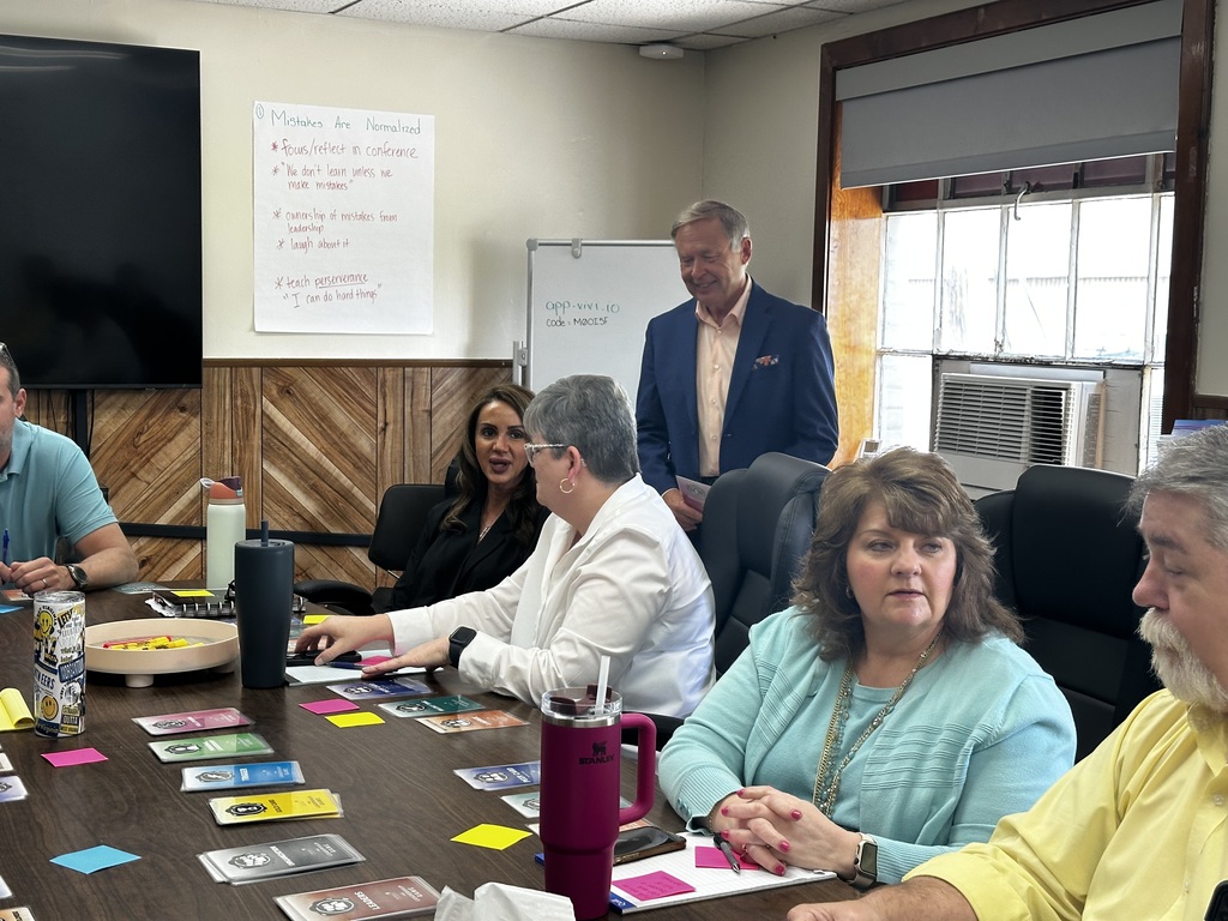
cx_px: 614
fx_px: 1703
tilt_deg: -5.4
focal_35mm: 48
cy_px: 460
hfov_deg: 39.7
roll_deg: -1.6
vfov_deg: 30.3
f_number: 1.78
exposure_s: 1/120
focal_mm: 6.86
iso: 125
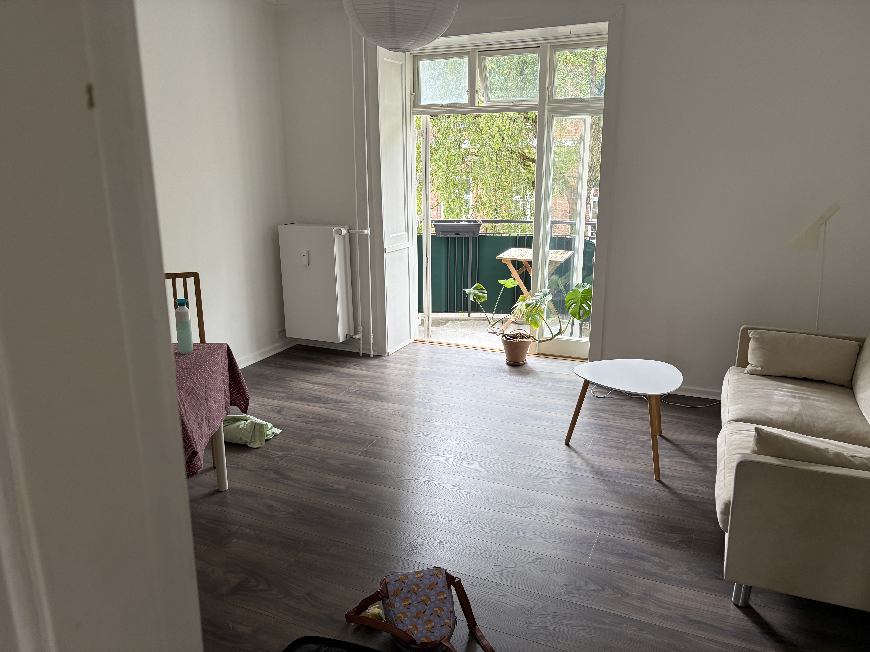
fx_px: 653
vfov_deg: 53.1
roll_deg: +0.6
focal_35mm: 26
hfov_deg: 67.3
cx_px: 435
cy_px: 326
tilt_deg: -12.8
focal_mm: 5.96
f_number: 1.6
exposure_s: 1/122
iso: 80
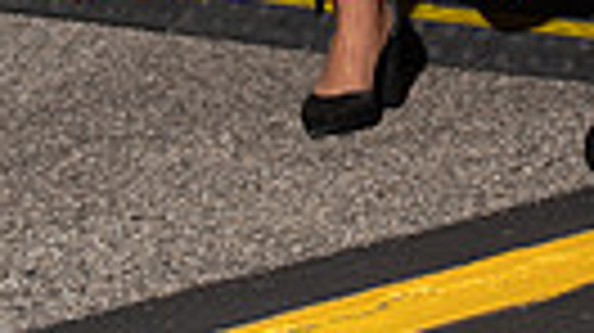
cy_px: -634
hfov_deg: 8.6
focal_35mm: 249
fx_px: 3919
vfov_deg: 4.7
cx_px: 484
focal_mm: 70
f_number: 6.3
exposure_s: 1/200
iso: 1000
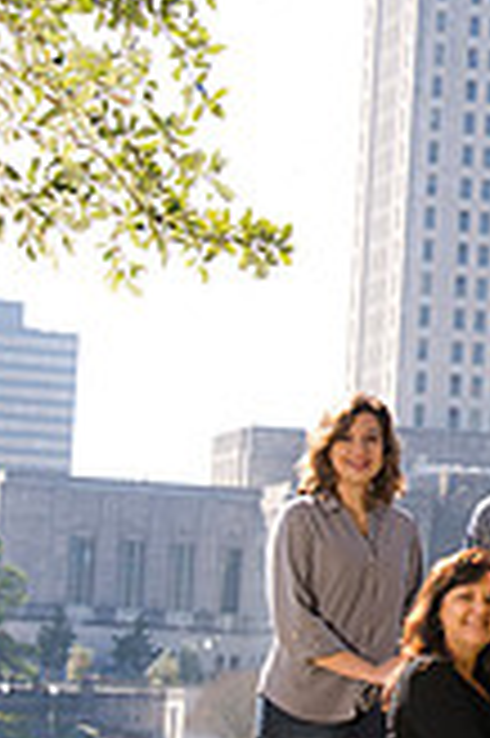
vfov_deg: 10.7
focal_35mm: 192
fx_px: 3928
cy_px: 252
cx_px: 569
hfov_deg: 7.1
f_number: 6.3
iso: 200
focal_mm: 70
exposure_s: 1/250
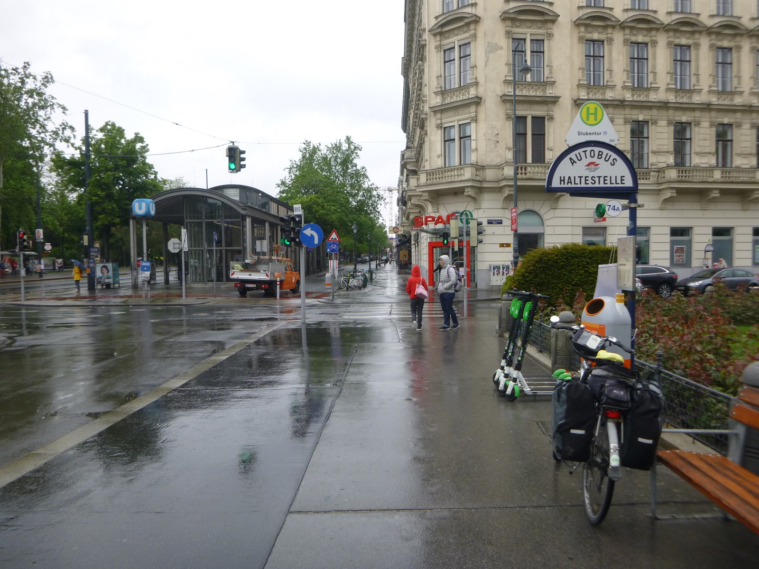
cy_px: 284
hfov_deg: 69.4
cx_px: 380
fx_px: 548
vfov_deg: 54.9
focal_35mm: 25
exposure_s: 1/160
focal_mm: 4.5
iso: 100
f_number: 3.9
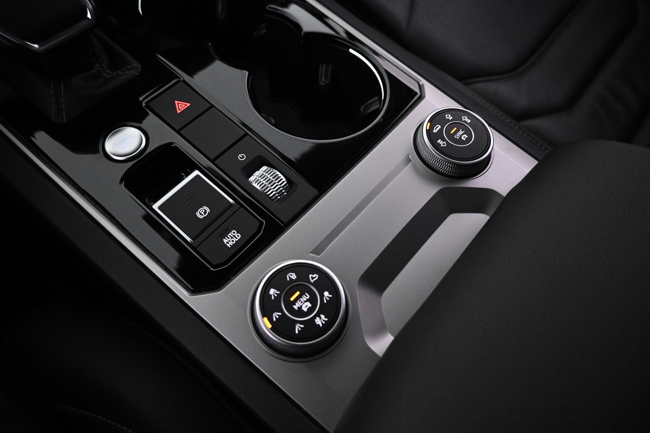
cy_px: 216
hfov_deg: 73.7
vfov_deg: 53.1
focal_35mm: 24
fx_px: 433
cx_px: 325
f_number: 3.5
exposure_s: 1/125
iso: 4000
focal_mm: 16
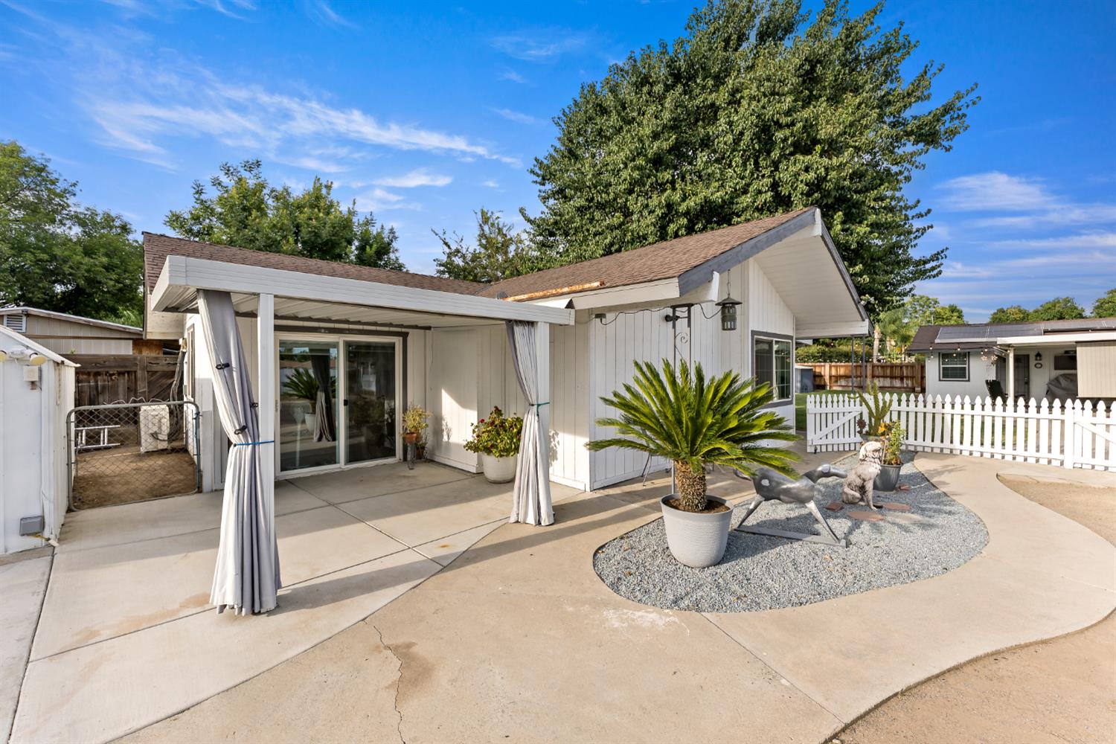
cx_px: 558
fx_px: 434
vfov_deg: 81.2
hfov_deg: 104.3
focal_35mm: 14
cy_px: 372
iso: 80
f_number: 7.1
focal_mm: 14
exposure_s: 1/100
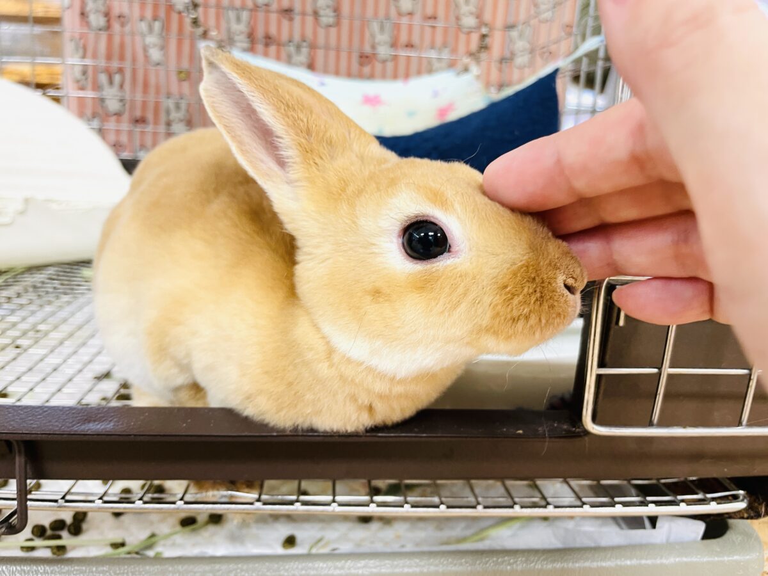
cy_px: 288
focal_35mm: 26
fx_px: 577
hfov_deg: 67.3
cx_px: 384
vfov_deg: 53.1
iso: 125
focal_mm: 4.2
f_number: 1.6
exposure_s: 1/50
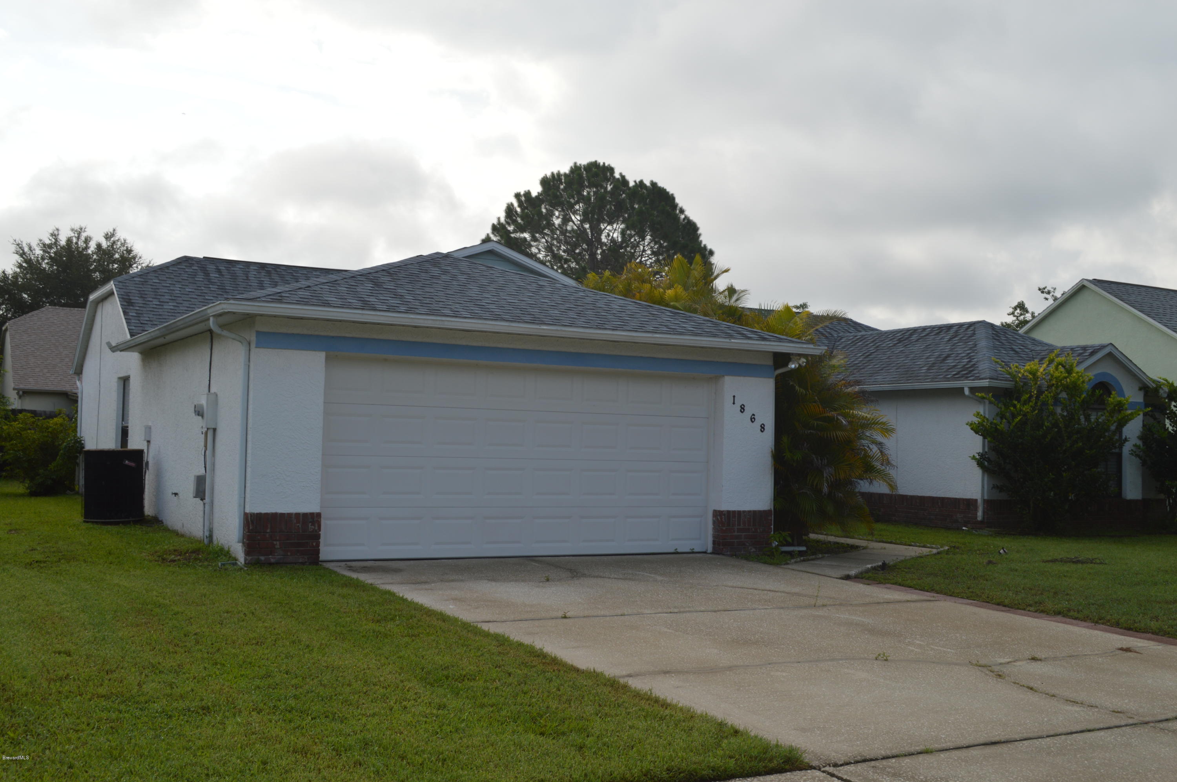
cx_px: 588
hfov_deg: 53.2
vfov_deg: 36.8
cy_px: 391
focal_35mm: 36
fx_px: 1176
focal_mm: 24
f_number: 8
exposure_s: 1/200
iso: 100
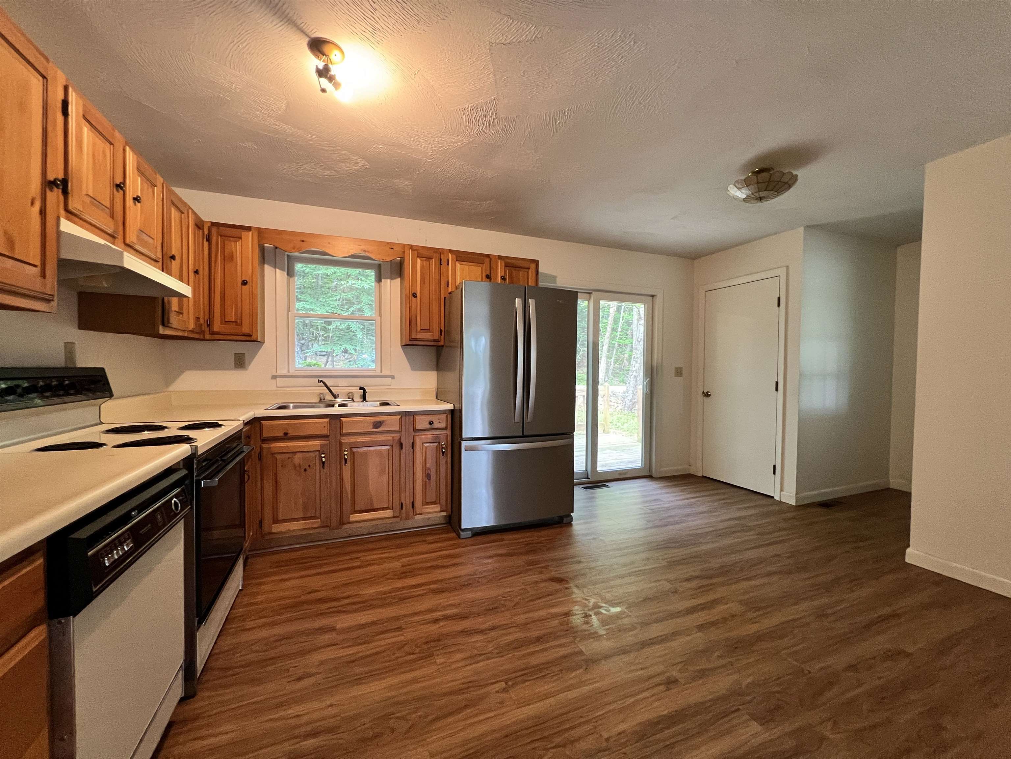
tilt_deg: -2.0
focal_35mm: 13
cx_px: 506
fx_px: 380
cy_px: 380
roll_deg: +0.0
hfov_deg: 106.2
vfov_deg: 89.9
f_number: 1.8
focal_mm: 1.57
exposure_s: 1/60
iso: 400
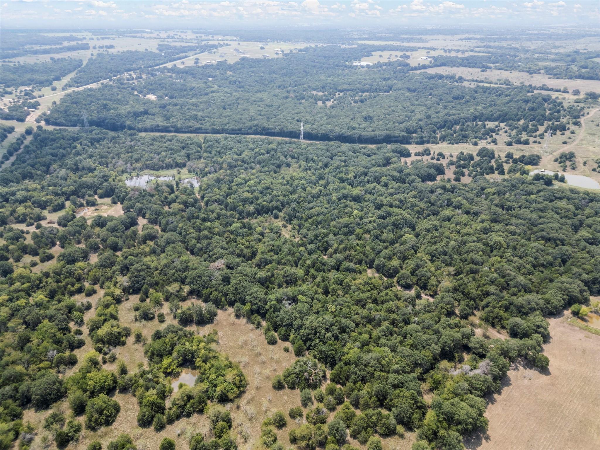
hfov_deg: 71.6
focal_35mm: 24
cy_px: 225
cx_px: 300
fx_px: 416
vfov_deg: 56.8
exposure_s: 1/2000
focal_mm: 6.72
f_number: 1.7
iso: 200
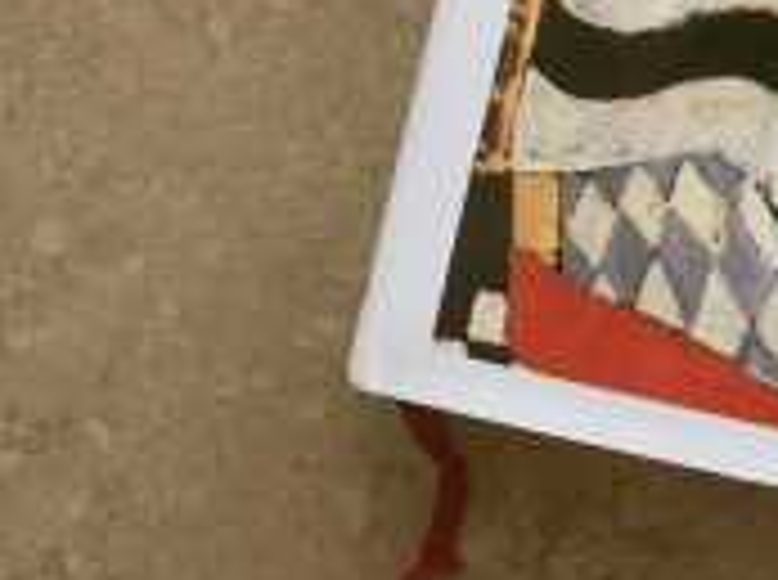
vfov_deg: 16.4
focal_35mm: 84
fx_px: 1884
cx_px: 944
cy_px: -214
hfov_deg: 21.6
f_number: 2.2
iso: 80
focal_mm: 4.15
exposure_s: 1/30
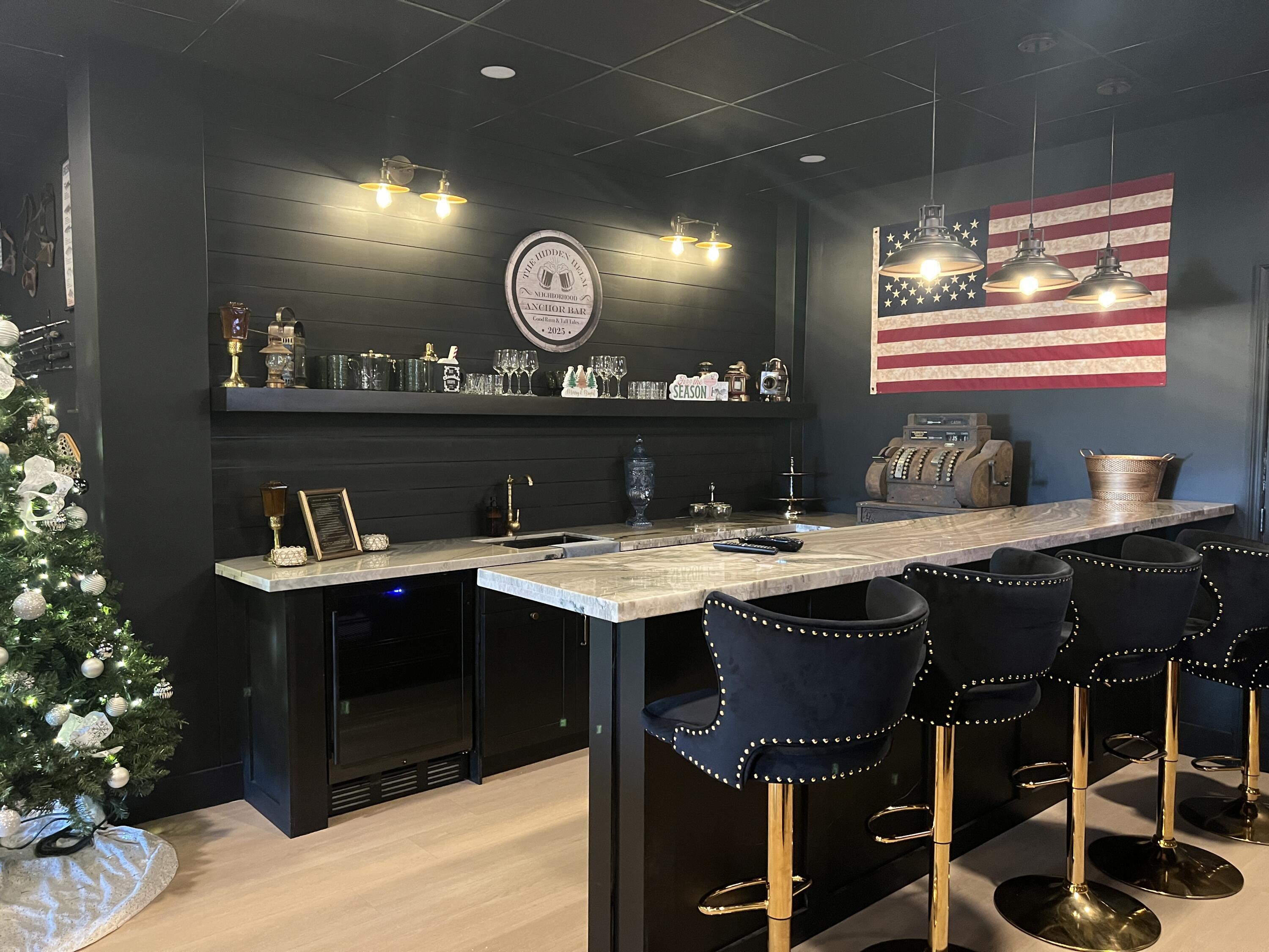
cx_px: 634
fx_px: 953
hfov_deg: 67.3
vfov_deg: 53.1
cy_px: 476
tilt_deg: -4.2
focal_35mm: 26
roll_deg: +0.5
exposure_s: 1/30
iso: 640
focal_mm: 5.7
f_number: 1.5
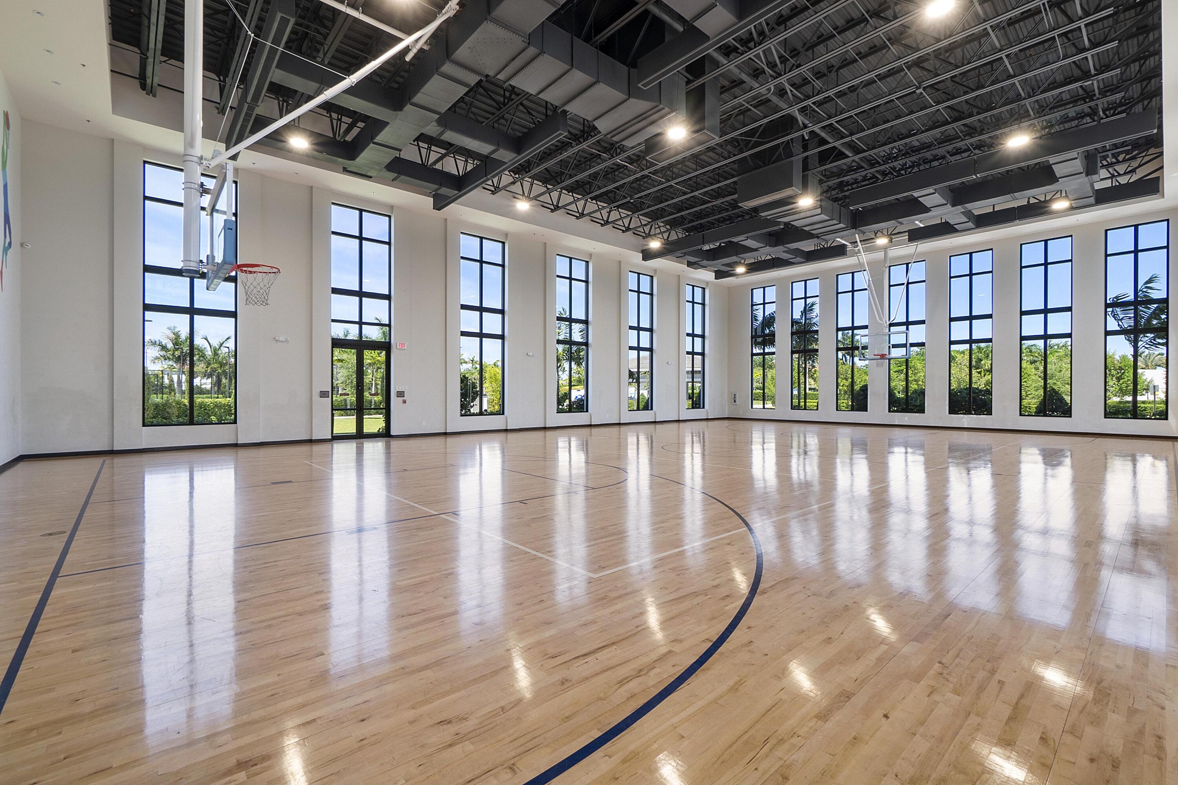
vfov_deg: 77.3
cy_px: 392
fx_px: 491
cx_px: 589
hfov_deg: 100.4
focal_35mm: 15
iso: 160
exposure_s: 1/20
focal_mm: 10
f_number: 11
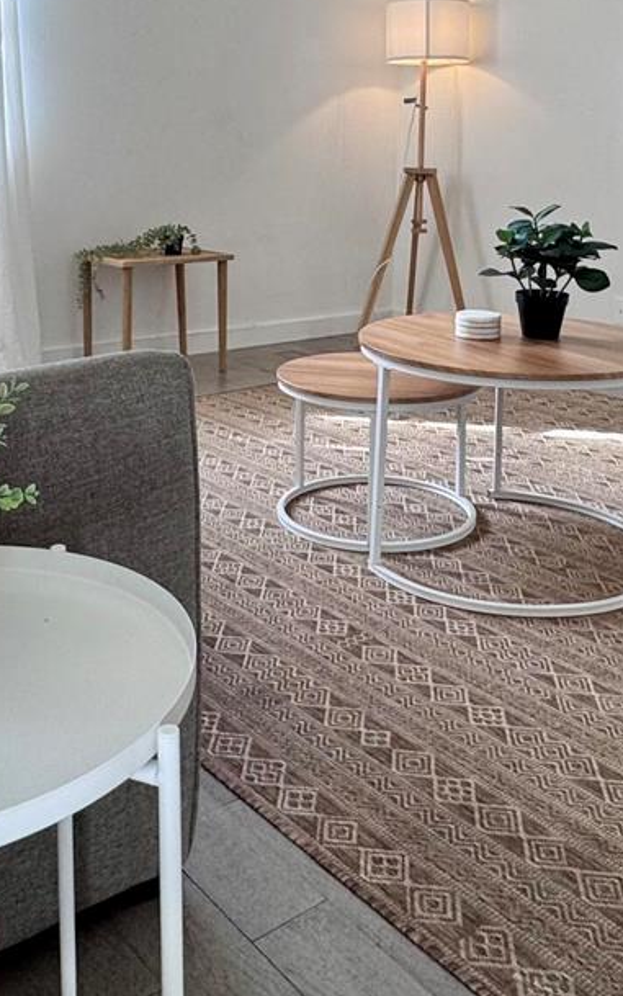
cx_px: 319
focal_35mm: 39
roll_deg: -1.4
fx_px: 1059
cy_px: 250
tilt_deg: -7.5
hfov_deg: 32.8
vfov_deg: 48.5
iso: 80
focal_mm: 2.22
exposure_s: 1/120
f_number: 2.2
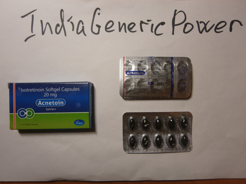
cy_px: 92
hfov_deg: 67.3
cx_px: 123
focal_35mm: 26
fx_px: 185
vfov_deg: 53.1
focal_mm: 4.7
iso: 80
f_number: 2.8
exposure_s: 1/30
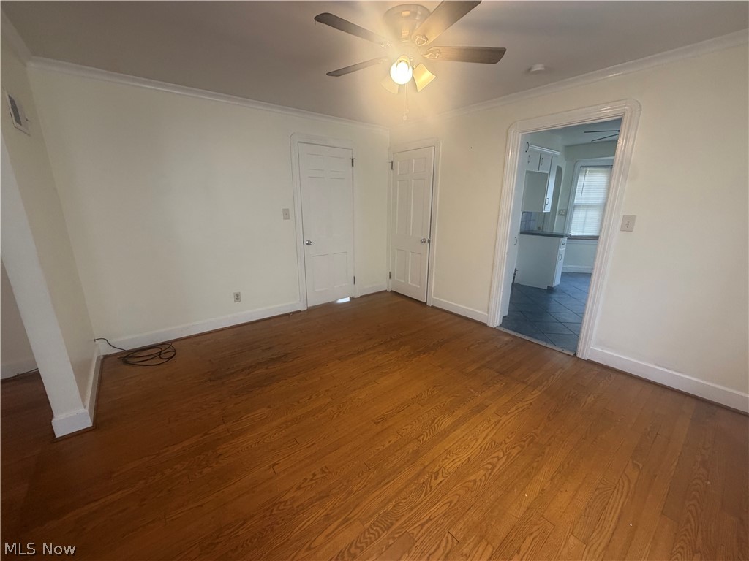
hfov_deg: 102.1
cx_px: 374
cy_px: 280
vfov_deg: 85.7
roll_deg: +0.1
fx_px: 303
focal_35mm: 14
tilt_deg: -15.2
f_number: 2.2
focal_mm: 2.22
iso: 250
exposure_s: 1/60
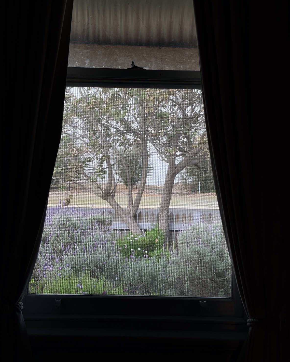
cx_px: 147
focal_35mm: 55
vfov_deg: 34.2
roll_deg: -0.8
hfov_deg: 27.6
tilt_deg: -3.5
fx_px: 590
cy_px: 178
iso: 32
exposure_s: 1/973
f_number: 1.6
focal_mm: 5.96
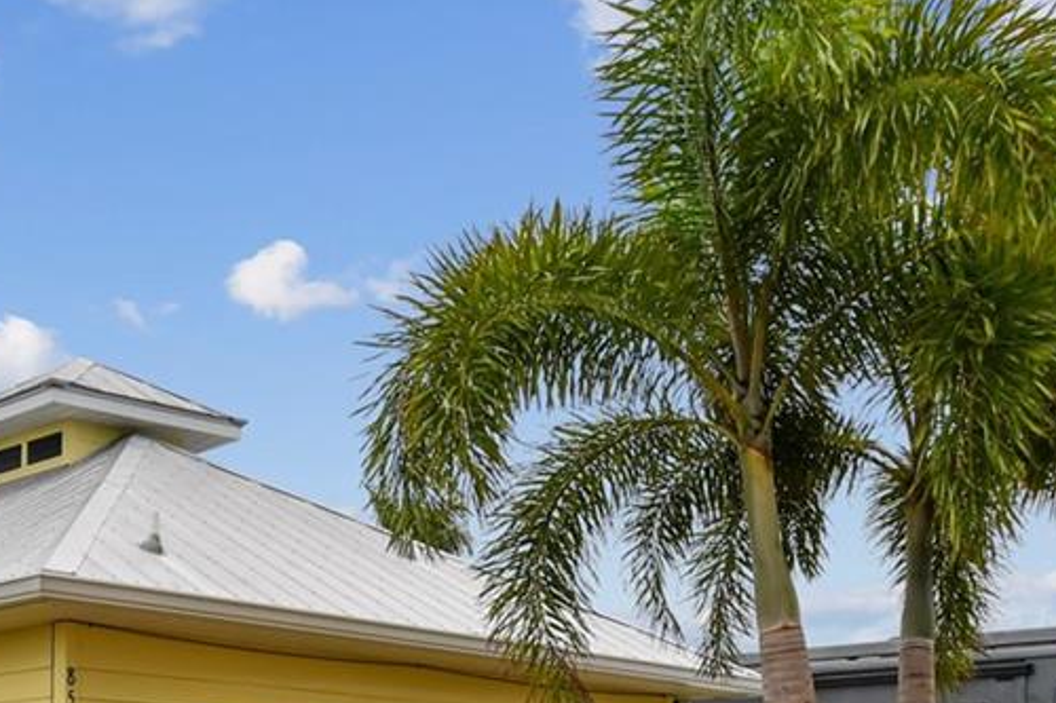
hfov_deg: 37.9
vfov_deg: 25.3
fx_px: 1407
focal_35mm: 48
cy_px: 838
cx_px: 72
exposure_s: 1/250
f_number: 7.1
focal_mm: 10
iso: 100
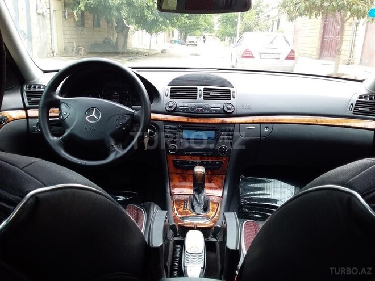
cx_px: 188
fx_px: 336
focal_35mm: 31
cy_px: 140
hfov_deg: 58.4
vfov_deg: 45.4
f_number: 2.2
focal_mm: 3.3
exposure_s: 1/100
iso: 40
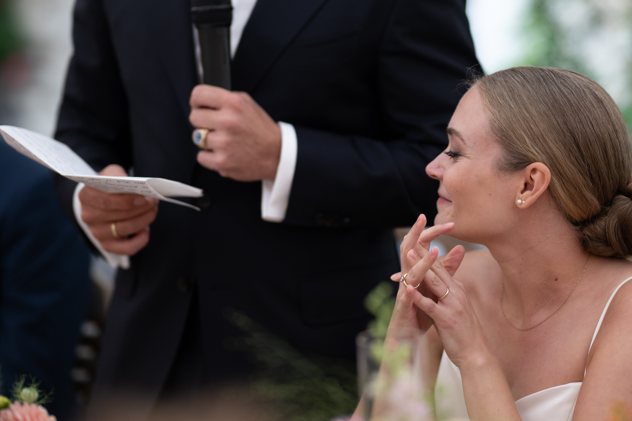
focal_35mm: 141
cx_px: 449
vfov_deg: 9.7
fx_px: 2475
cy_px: 143
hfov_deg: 14.5
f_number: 1.4
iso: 200
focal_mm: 85
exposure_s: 1/160
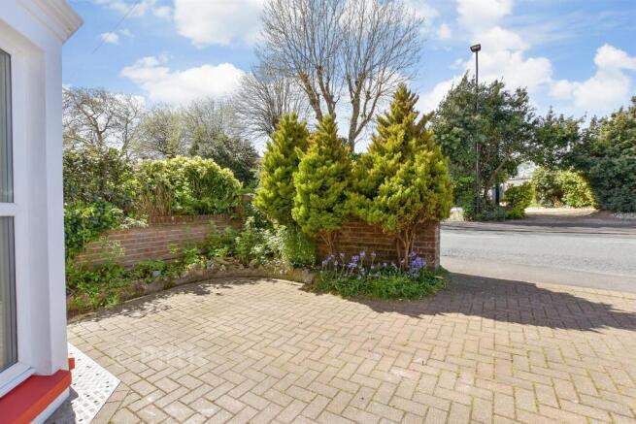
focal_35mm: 15
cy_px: 212
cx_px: 318
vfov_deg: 77.4
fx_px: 265
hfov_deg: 100.4
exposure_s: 1/160
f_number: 8
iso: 160
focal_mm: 10
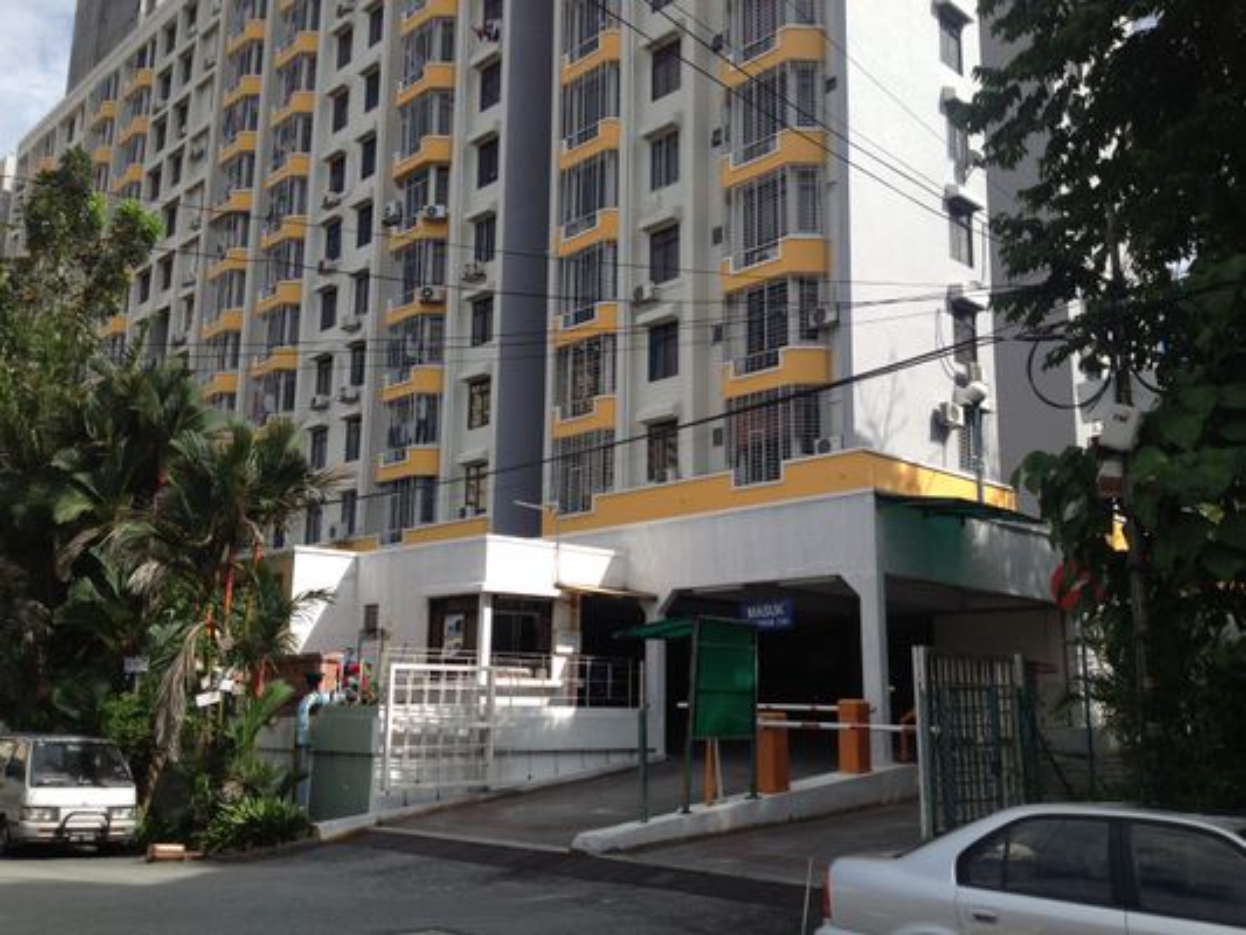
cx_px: 623
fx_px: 1260
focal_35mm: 35
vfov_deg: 40.7
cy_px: 468
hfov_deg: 52.6
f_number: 2.4
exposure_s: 1/1493
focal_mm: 4.28
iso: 50
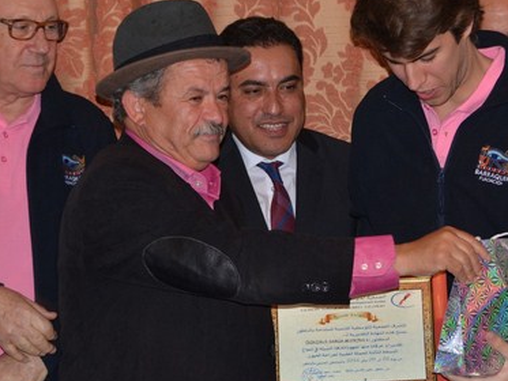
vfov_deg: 10.9
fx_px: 1994
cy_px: 205
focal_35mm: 136
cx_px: 282
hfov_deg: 14.5
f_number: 4.5
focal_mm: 55
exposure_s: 1/60
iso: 800
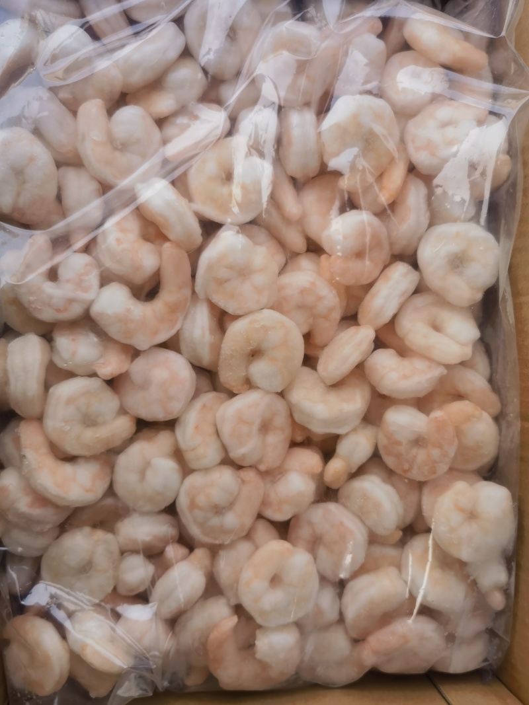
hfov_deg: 42.9
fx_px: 673
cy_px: 352
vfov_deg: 55.4
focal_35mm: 33
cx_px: 264
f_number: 1.9
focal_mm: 6.67
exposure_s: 1/502
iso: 50
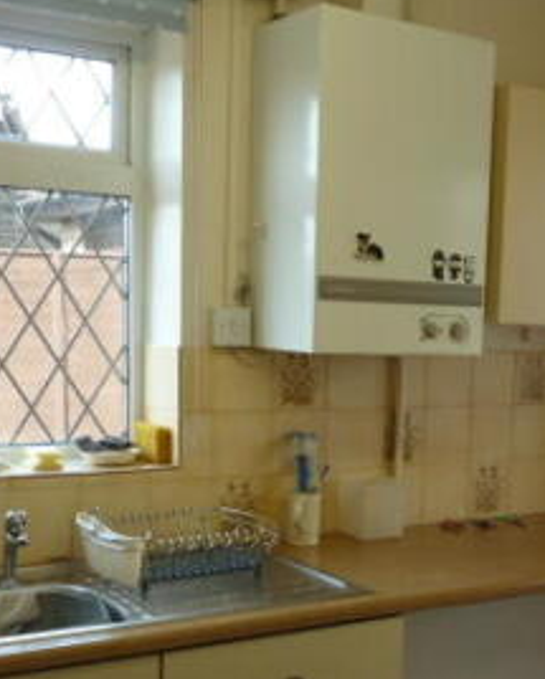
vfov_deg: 35.0
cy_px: 452
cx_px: 425
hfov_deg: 28.1
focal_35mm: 53
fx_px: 1067
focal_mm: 4.1
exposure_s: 1/40
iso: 80
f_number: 3.3
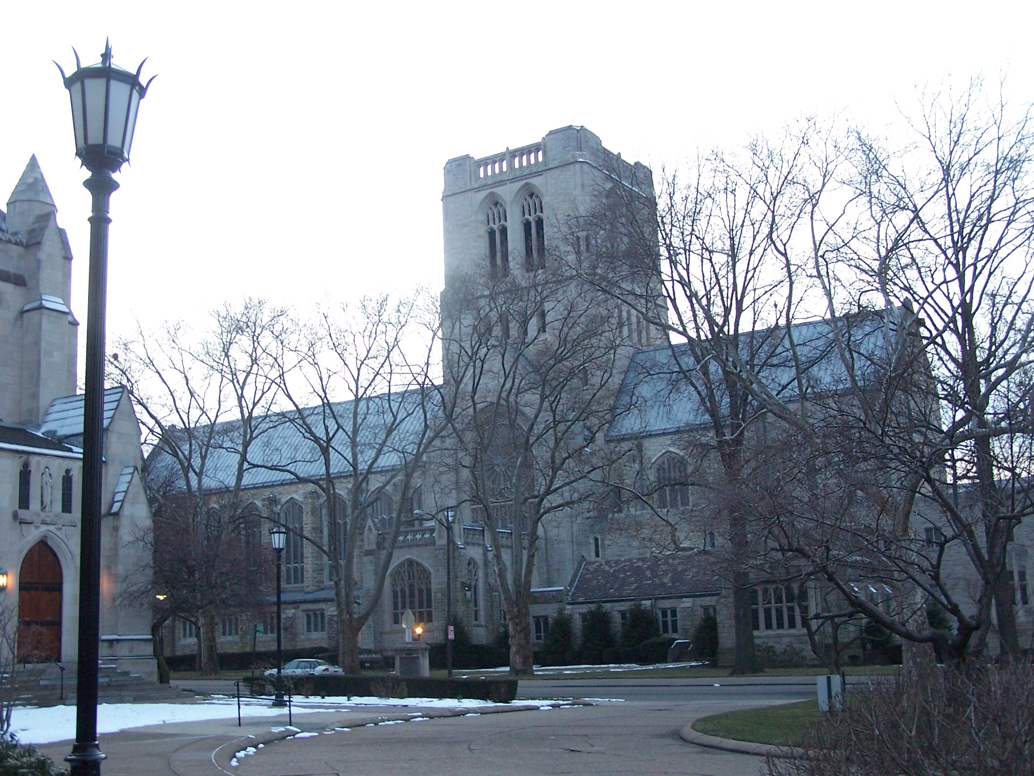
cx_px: 517
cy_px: 388
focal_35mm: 43
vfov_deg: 33.6
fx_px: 1284
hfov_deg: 43.9
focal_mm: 7.1
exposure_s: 1/10
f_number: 2.8
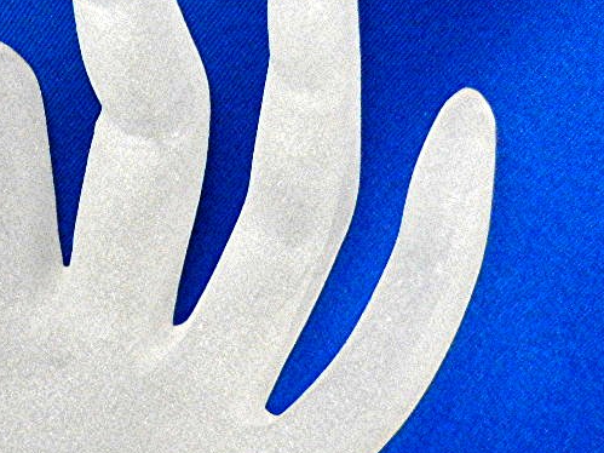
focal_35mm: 121
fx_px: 2111
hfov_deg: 16.0
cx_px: -6
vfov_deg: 12.2
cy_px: 293
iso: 800
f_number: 8
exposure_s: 1/30
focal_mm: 10.6
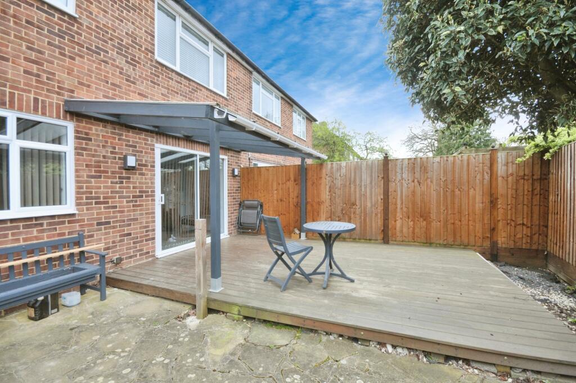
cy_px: 192
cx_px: 288
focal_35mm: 15
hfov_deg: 100.4
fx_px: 240
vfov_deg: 77.2
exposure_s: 1/320
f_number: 9
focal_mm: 10
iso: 500
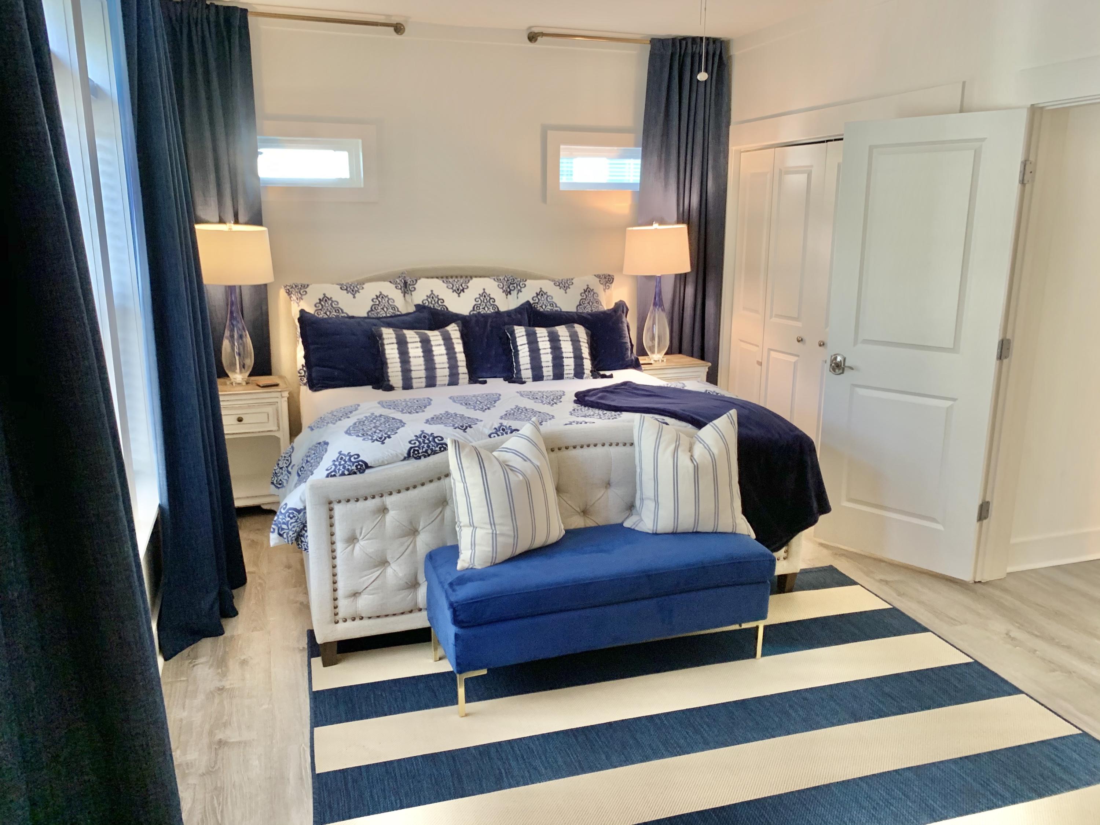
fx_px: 826
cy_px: 412
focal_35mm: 26
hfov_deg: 67.3
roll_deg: -0.4
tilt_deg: -12.9
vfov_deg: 53.1
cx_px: 550
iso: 160
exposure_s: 1/60
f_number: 1.8
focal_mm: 4.25
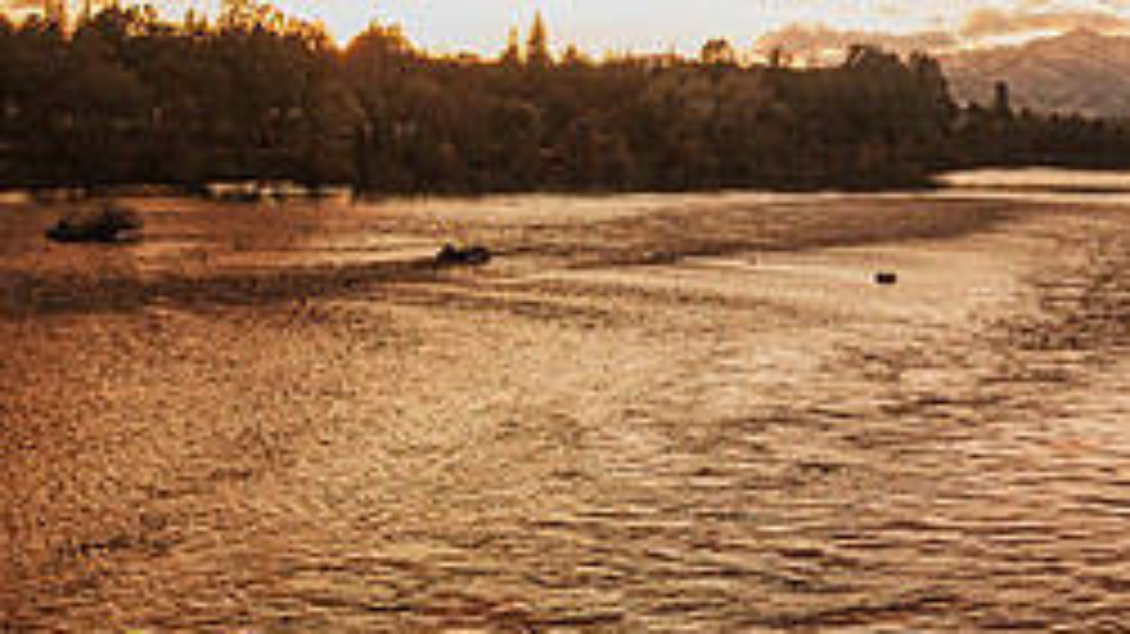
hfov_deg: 33.4
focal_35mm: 58
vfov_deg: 20.6
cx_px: 1089
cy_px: 213
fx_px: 1737
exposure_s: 1/500
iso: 250
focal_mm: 16
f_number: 2.2
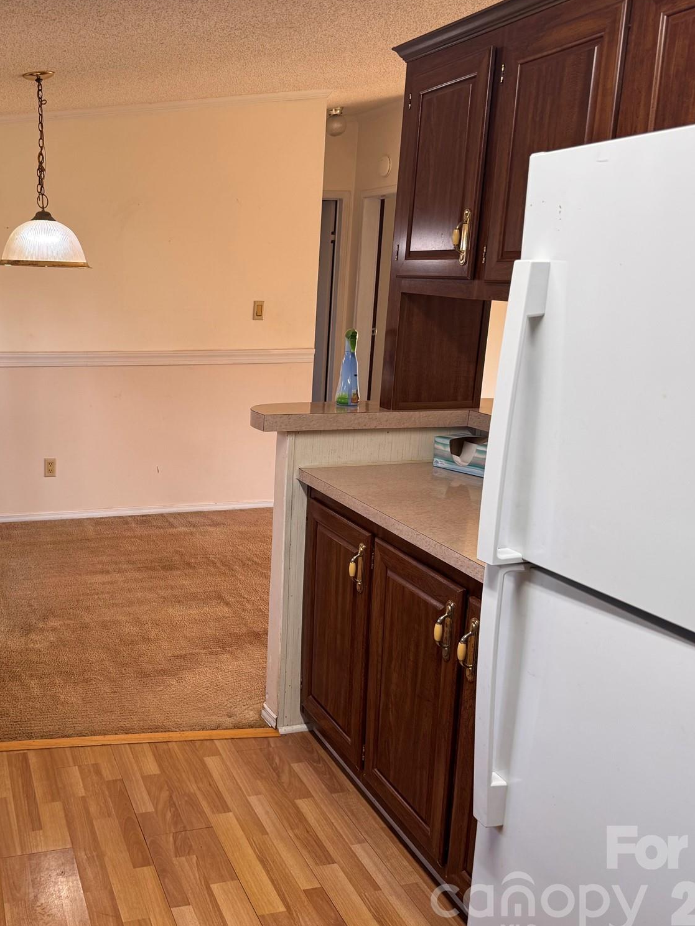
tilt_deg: -12.2
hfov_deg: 41.6
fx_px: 883
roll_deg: +0.3
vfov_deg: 55.3
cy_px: 470
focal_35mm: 33
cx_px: 168
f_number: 1.78
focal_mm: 6.76
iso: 100
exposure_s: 1/120
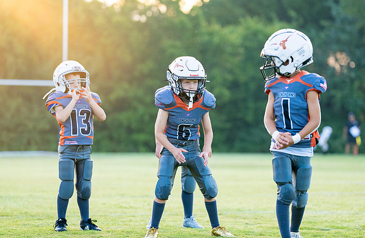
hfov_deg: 12.0
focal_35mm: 173
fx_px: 1736
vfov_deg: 7.8
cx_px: 197
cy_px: 119
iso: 640
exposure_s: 1/1250
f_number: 2.8
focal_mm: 145
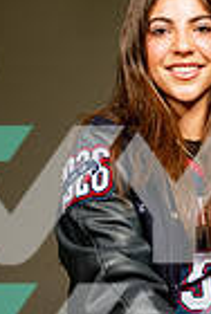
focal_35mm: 154
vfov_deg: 13.0
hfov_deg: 8.9
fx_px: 1347
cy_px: 354
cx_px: 233
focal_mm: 48
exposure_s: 1/500
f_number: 8
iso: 250
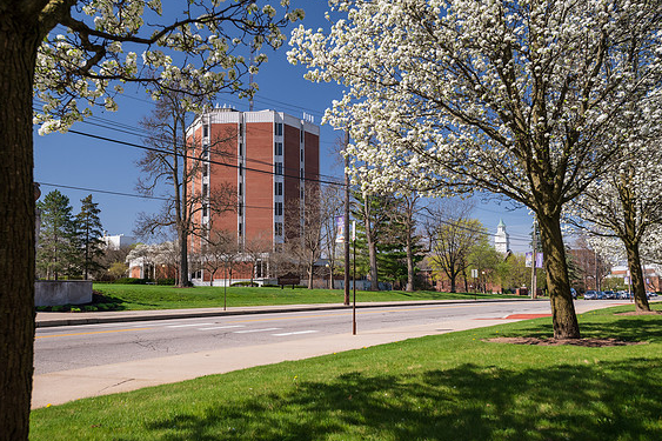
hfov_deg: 57.2
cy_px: 223
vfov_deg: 39.9
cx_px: 327
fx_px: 607
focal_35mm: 33
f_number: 6.3
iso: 400
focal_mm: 32
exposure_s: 1/400
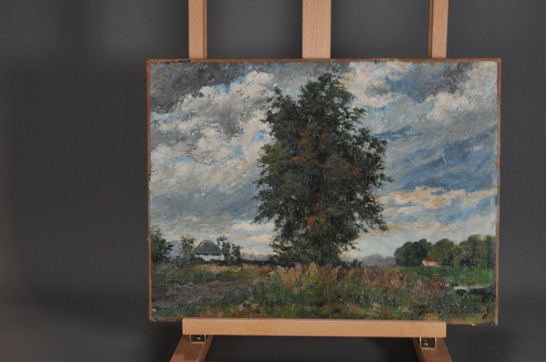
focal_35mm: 44
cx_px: 283
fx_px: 666
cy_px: 185
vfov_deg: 30.4
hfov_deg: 44.6
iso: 400
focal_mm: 26
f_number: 4
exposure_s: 1/50
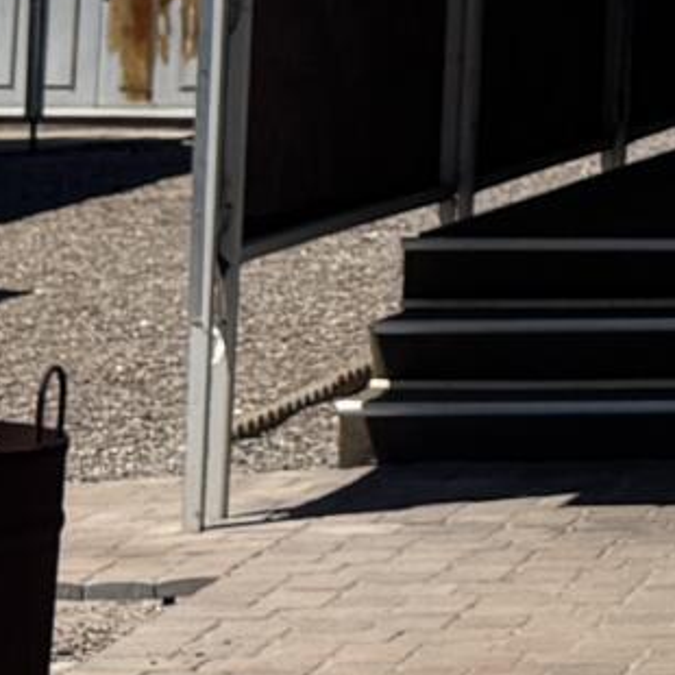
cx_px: 1964
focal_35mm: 205
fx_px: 4523
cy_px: -477
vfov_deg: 8.3
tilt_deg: +4.4
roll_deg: -0.4
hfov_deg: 7.6
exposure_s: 1/7092
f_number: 1.78
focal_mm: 6.76
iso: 80
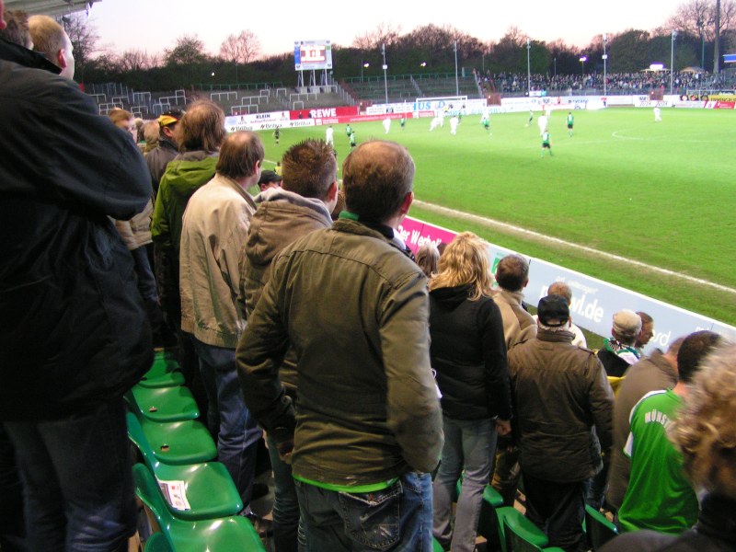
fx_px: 808
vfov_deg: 37.7
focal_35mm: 38
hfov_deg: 49.0
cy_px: 276
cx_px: 368
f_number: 2.8
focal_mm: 5.8
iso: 200
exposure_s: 1/13
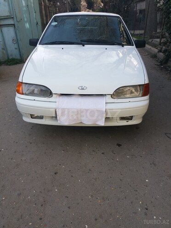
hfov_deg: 51.4
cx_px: 86
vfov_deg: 65.3
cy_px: 114
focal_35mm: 27
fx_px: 178
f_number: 1.9
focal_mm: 3.7
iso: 40
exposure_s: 1/363
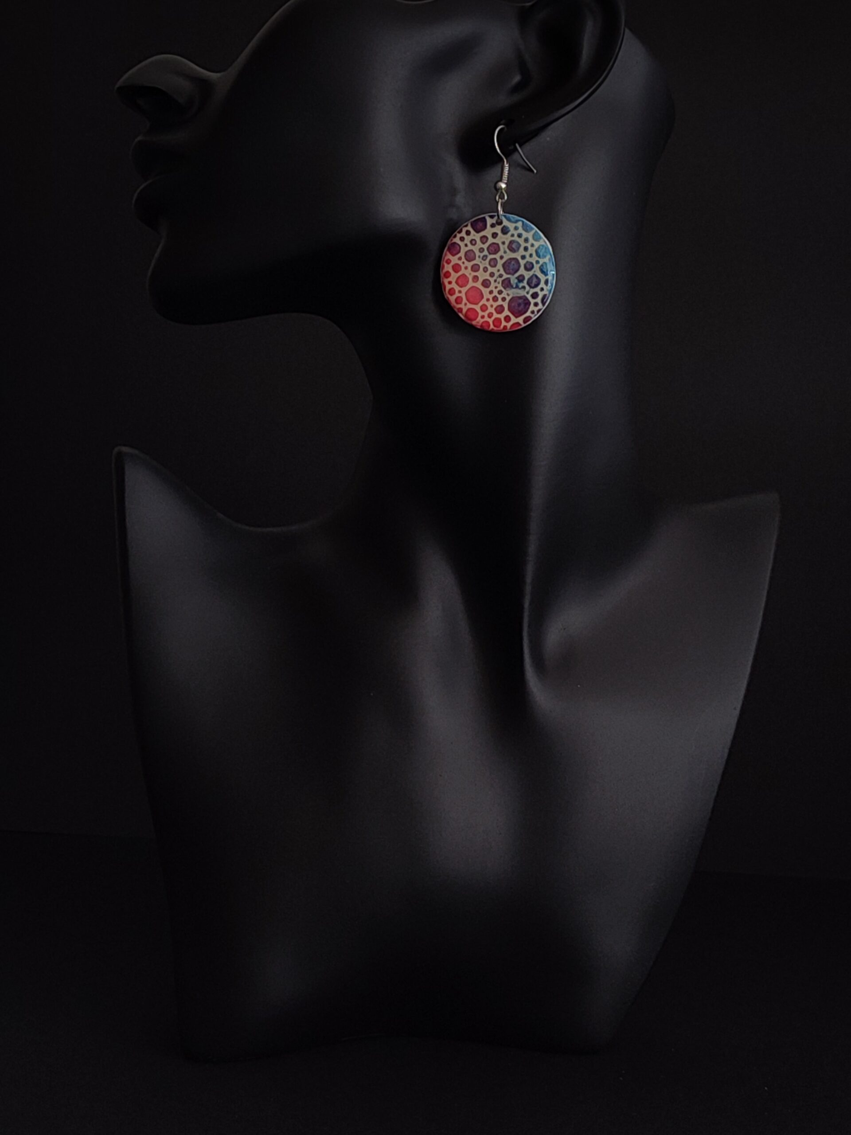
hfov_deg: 56.8
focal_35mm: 24
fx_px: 787
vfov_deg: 71.6
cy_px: 568
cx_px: 426
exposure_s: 1/14
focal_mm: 5.89
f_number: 1.89
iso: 200
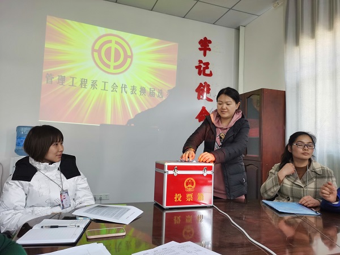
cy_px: 128
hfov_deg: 65.3
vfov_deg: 51.4
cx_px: 170
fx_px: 265
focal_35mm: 27
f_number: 1.8
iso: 320
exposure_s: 1/50
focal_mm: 5.58
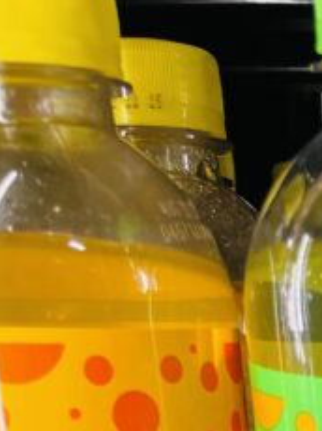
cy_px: 941
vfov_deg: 13.6
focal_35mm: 116
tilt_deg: -13.0
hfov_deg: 11.4
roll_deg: +1.1
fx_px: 1441
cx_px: 655
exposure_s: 1/121
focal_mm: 4.2
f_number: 1.6
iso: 64
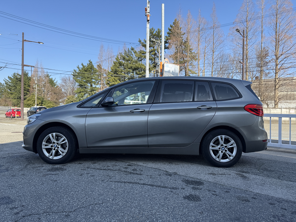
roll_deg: -0.3
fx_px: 205
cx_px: 148
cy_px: 111
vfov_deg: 56.8
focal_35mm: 24
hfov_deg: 71.6
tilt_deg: +0.4
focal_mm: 6.76
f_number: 1.78
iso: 80
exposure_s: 1/2169
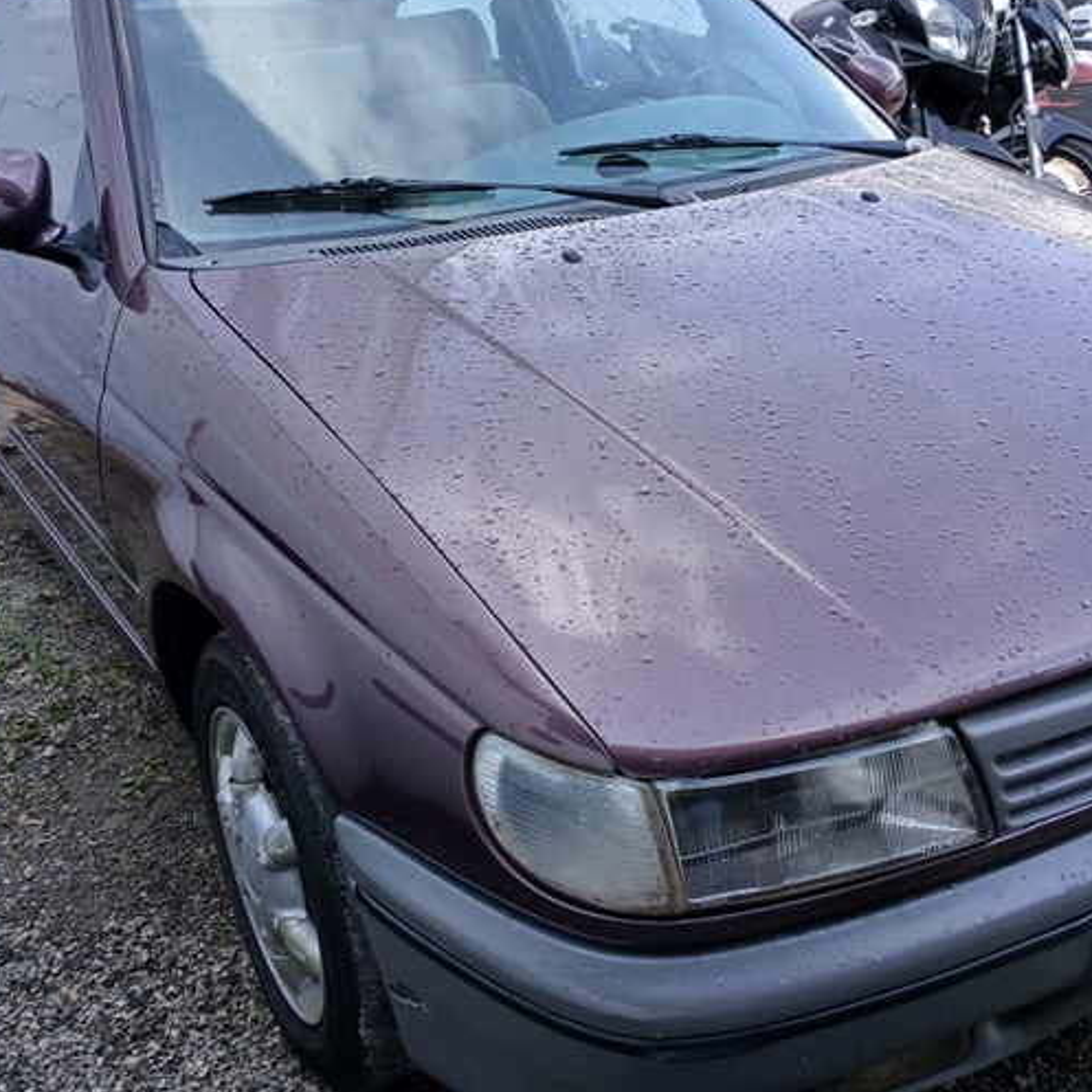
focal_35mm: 37
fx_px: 1321
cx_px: 569
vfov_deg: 44.9
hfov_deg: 44.9
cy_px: 486
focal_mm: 3.98
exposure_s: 1/120
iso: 20
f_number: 1.8
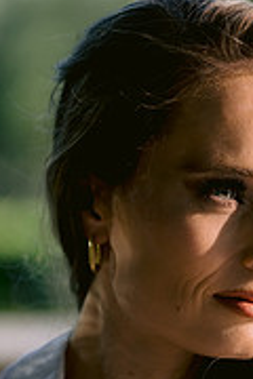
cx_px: 232
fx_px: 2235
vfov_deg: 9.6
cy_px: 457
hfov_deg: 6.5
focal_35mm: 212
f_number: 1.8
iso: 200
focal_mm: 85
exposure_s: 1/4000
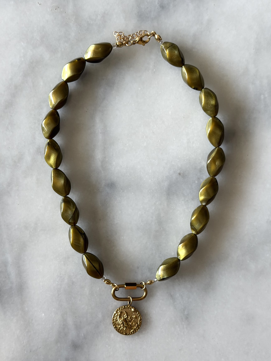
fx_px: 501
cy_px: 180
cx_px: 136
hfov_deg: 30.3
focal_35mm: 48
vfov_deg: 39.7
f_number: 1.78
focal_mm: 6.76
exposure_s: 1/121
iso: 100
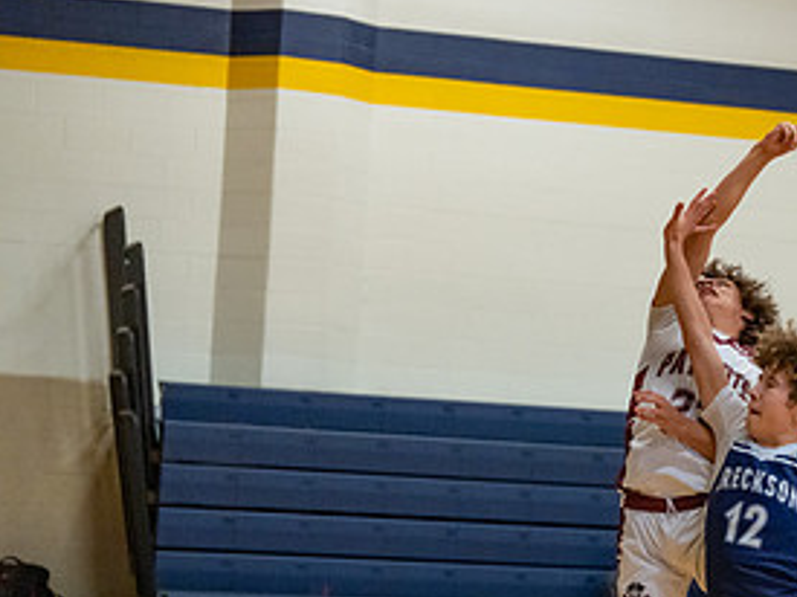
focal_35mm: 142
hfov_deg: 13.7
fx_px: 3268
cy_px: 294
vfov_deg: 10.4
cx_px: 838
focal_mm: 70
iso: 4000
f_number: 2.8
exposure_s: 1/1000
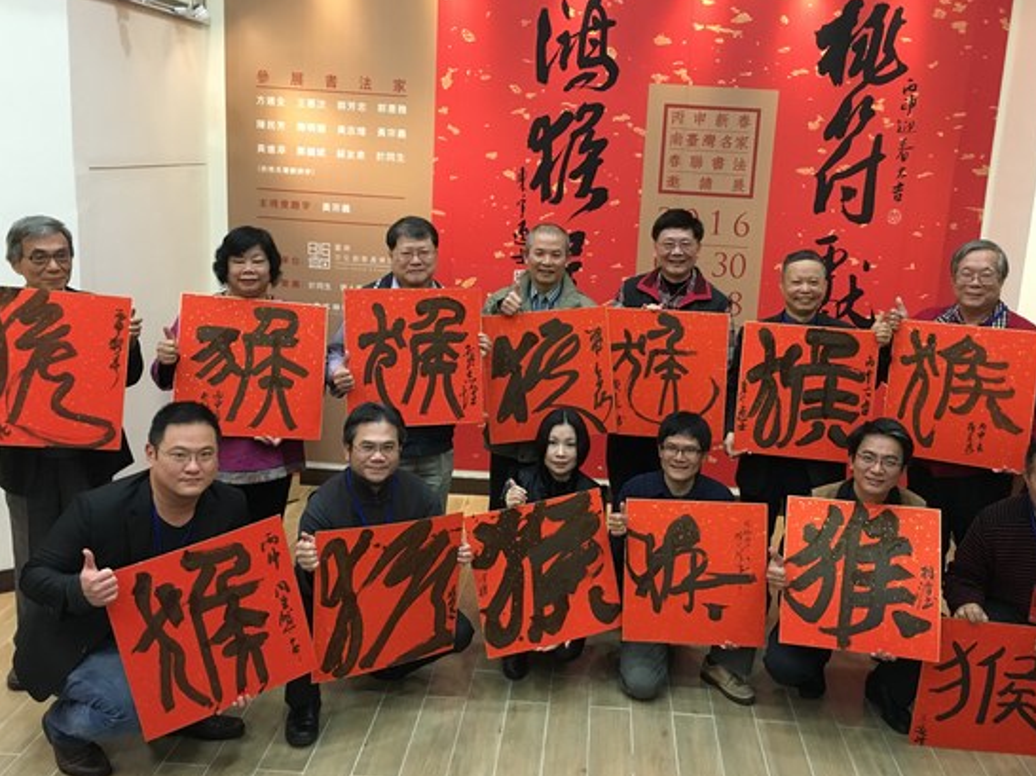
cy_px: 364
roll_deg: -3.1
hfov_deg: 53.9
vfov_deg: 41.7
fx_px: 1017
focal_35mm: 34
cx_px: 575
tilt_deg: -12.0
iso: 200
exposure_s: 1/30
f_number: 2.2
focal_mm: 4.15
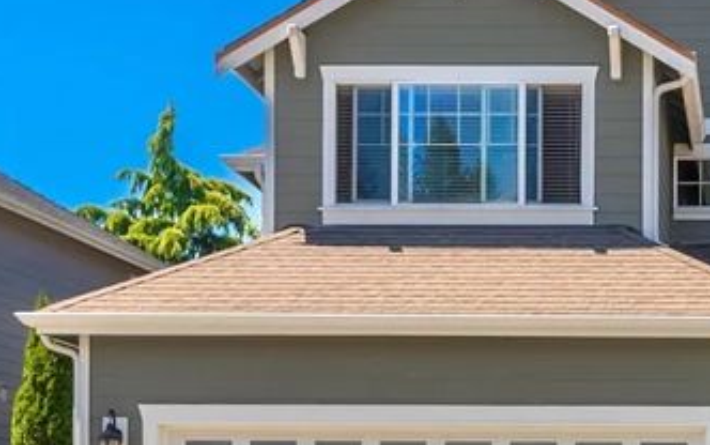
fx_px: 1278
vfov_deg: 19.4
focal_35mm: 66
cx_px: 740
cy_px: 394
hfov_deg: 28.7
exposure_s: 1/125
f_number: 7.1
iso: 80
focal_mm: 21
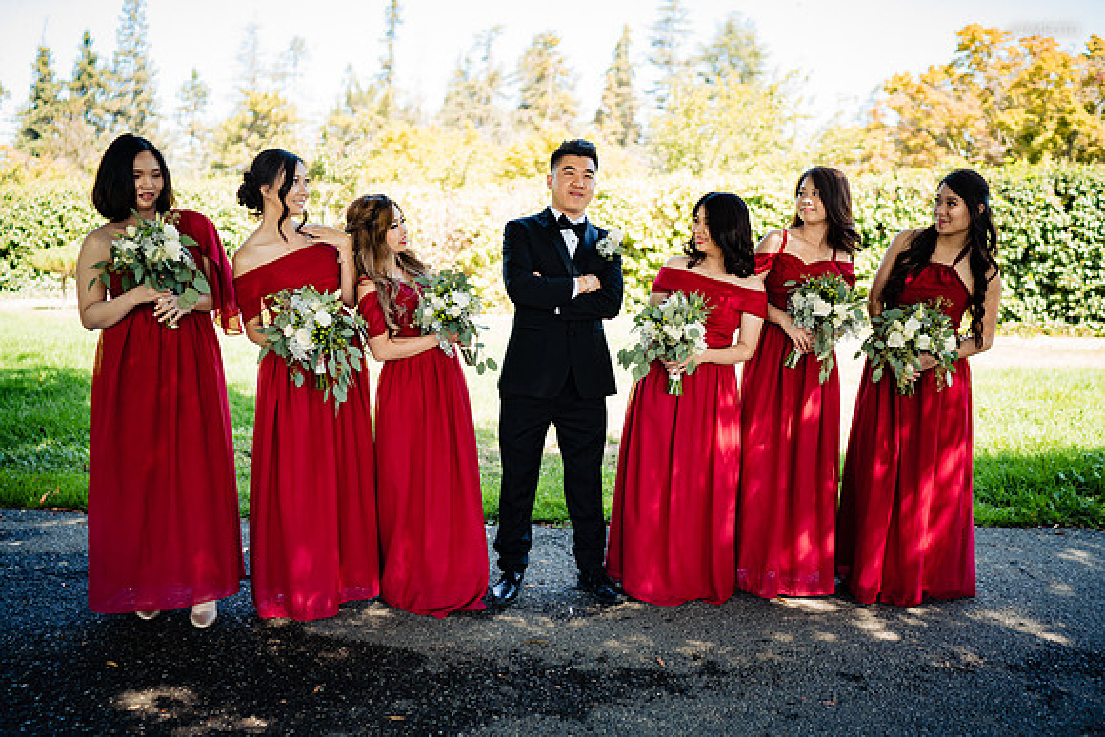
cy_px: 368
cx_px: 552
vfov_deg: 37.9
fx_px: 1075
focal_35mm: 35
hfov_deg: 54.4
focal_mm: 35
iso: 100
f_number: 2
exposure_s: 1/320
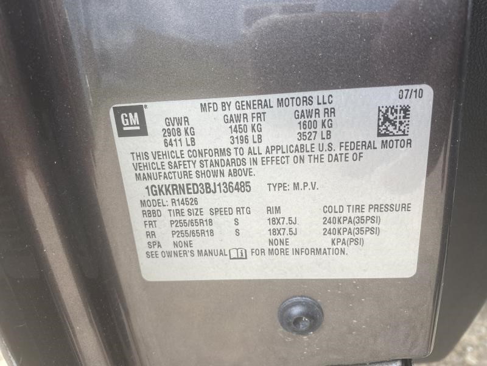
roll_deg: +1.6
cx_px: 244
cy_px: 183
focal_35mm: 25
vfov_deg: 54.9
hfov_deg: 69.4
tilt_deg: -26.0
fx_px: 352
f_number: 1.8
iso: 32
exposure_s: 1/132
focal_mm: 4.25
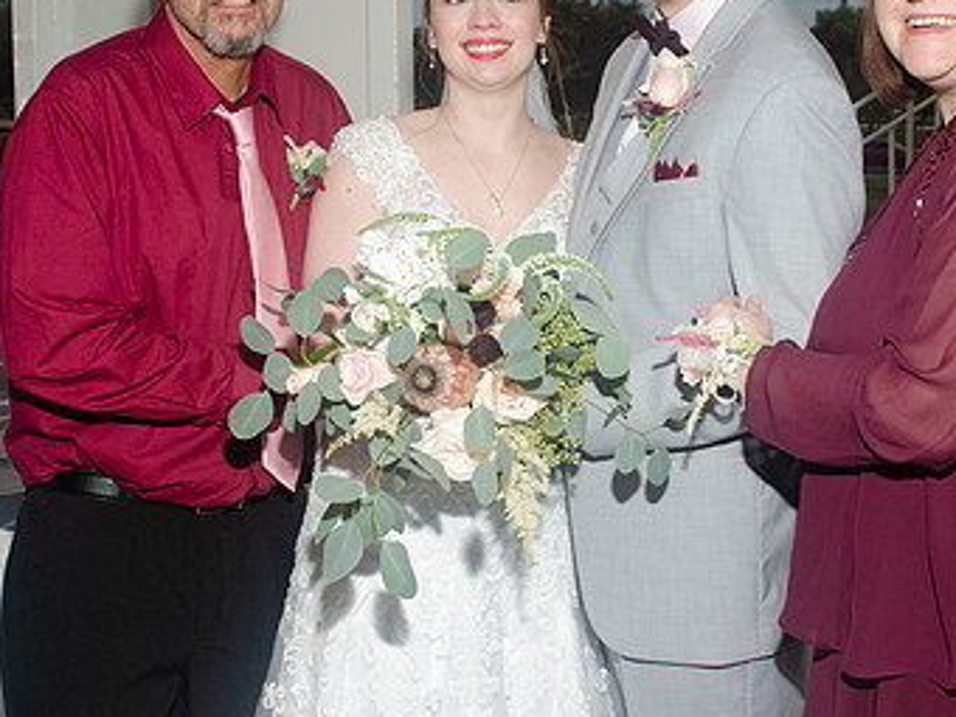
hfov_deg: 35.5
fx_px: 1491
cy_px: 208
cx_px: 512
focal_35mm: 54
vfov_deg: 26.8
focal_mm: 22
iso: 400
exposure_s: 1/60
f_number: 5.6
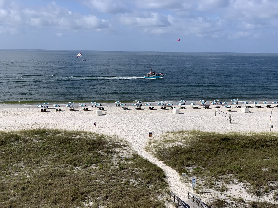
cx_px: 139
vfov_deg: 28.0
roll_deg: -1.0
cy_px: 104
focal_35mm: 52
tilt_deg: -5.7
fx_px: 418
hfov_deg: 36.8
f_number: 2.4
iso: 16
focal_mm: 6
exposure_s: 1/1916
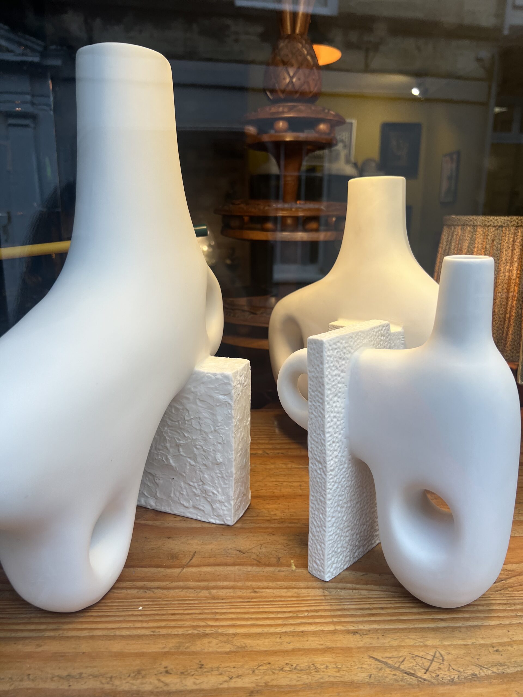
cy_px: 348
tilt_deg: -13.0
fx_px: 524
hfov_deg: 53.1
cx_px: 262
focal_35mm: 26
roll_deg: -0.6
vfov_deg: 67.3
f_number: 1.5
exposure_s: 1/175
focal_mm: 5.7
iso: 40
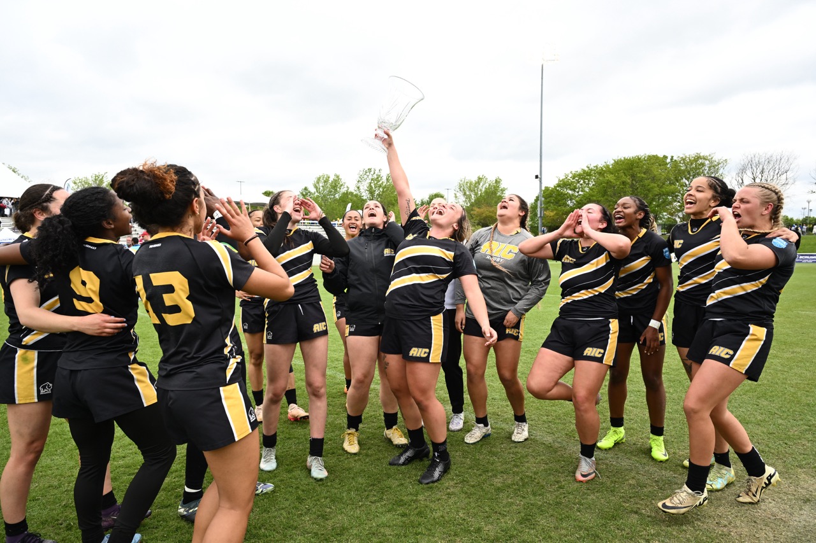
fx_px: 544
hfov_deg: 73.8
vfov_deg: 53.1
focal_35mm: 24
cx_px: 408
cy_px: 272
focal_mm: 24
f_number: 5.6
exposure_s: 1/1000
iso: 500
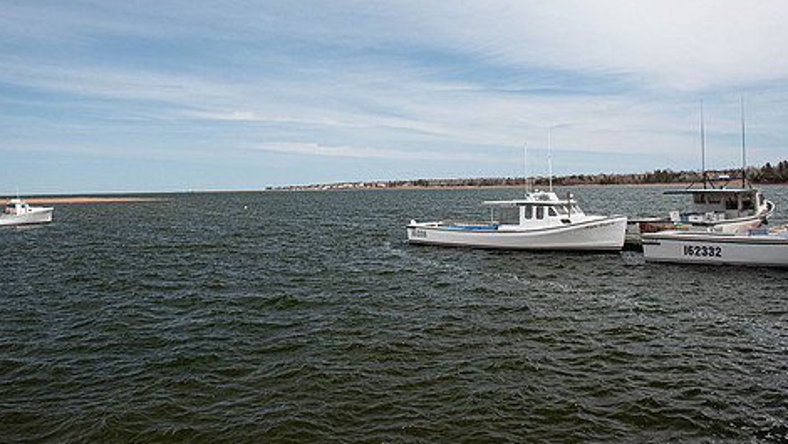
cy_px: 172
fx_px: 648
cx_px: 371
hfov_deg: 62.5
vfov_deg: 37.7
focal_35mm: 31
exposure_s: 1/500
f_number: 11
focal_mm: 24
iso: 400
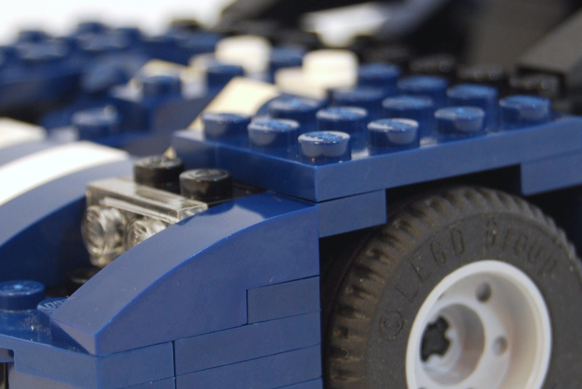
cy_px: 178
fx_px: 3062
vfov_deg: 7.3
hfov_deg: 10.9
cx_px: 294
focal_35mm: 189
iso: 200
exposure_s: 1/60
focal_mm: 55
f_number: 5.6
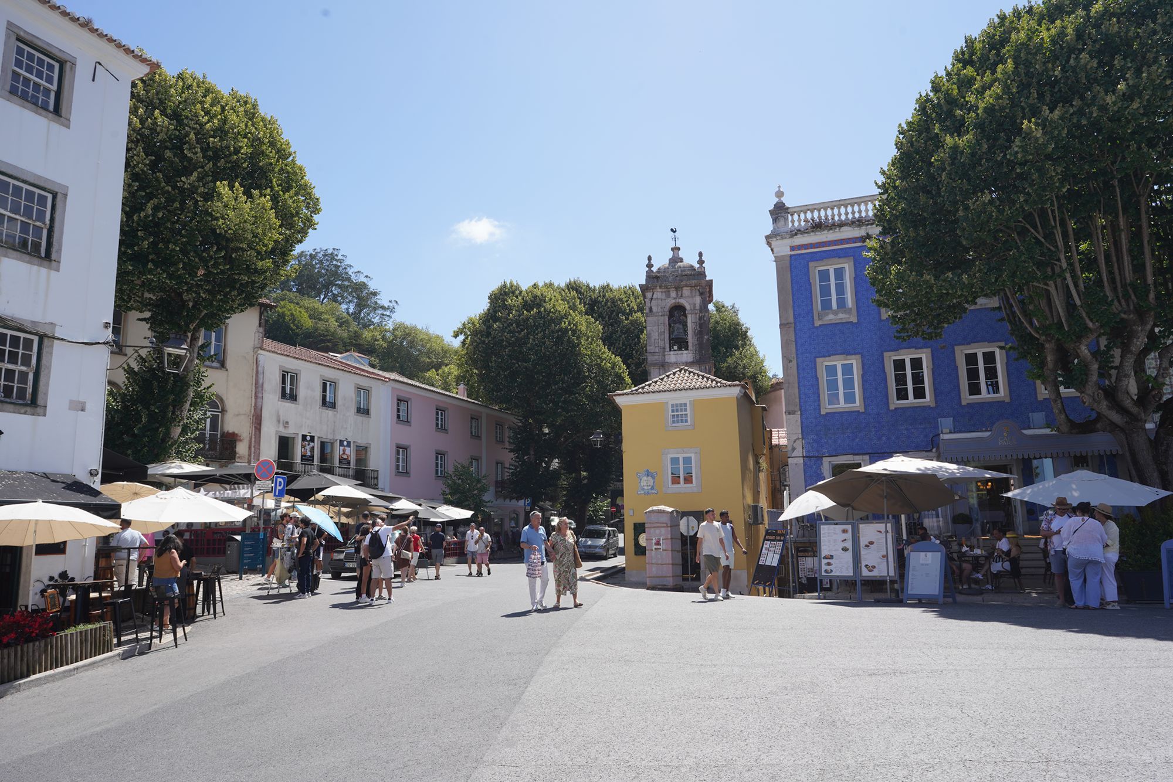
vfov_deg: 53.1
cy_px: 391
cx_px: 586
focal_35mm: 24
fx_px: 782
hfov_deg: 73.7
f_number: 13
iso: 100
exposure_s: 1/100
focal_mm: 24
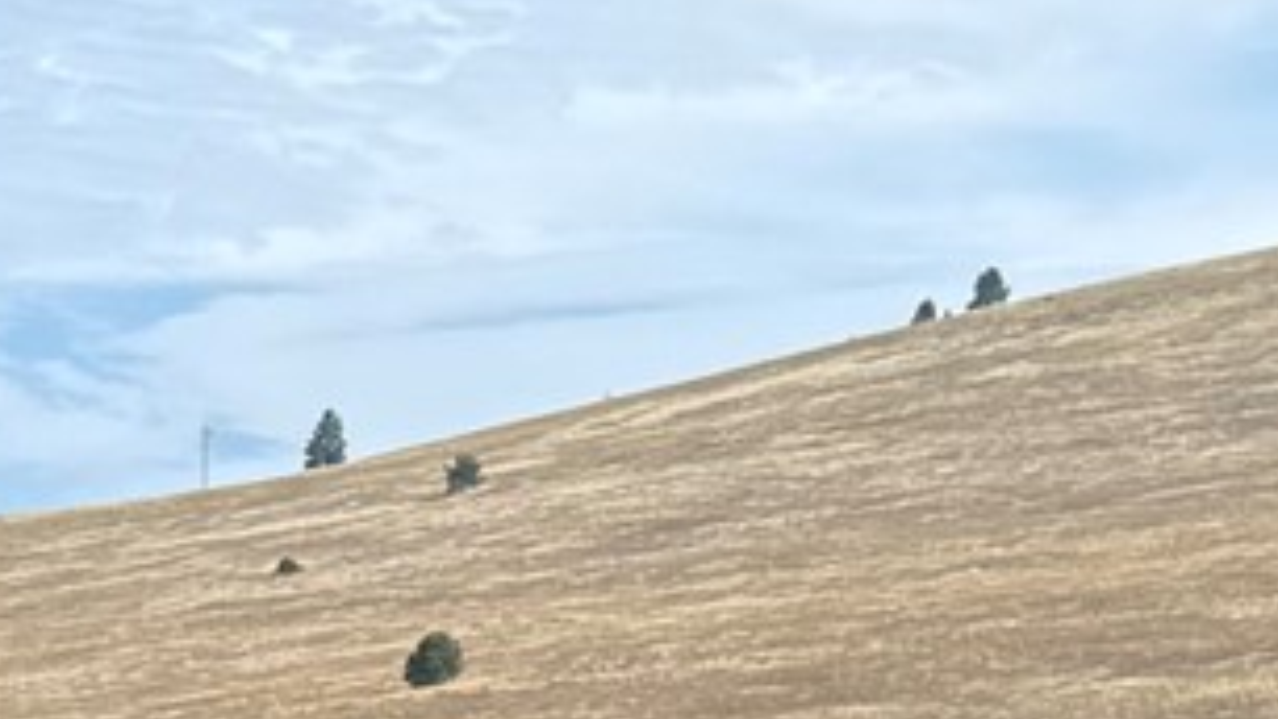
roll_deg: -1.7
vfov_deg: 6.2
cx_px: -794
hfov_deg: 11.6
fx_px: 5929
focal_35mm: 175
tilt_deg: -8.0
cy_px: 2395
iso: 80
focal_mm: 6.76
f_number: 1.78
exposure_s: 1/2169
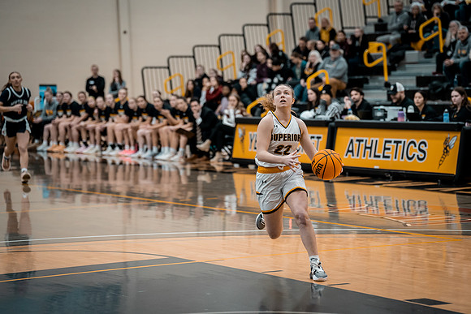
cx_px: 274
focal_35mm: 124
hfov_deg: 16.4
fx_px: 1629
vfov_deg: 11.0
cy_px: 155
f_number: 2.8
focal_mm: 106
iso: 2000
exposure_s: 1/640
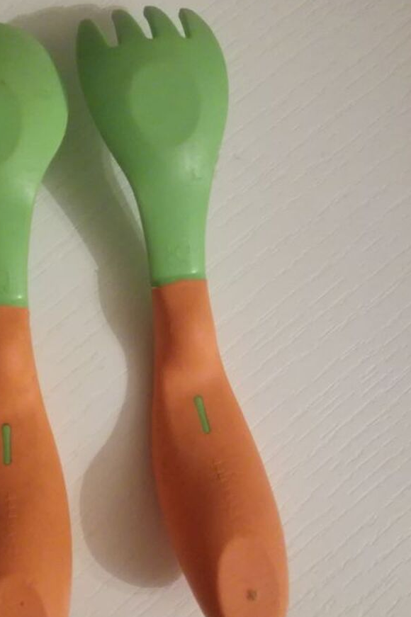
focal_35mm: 43
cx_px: 98
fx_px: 737
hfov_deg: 30.6
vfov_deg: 45.4
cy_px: 340
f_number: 2
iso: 640
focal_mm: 3.79
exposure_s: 1/16.7
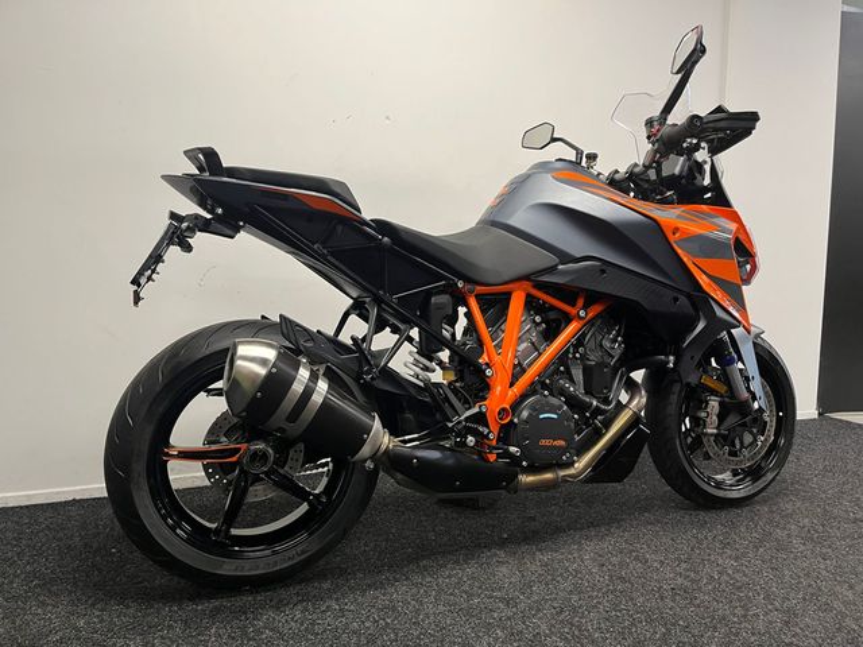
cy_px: 324
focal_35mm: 26
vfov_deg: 53.1
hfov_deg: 67.3
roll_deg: -0.2
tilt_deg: -6.5
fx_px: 648
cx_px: 432
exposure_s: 1/50
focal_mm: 5.1
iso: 100
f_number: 1.6
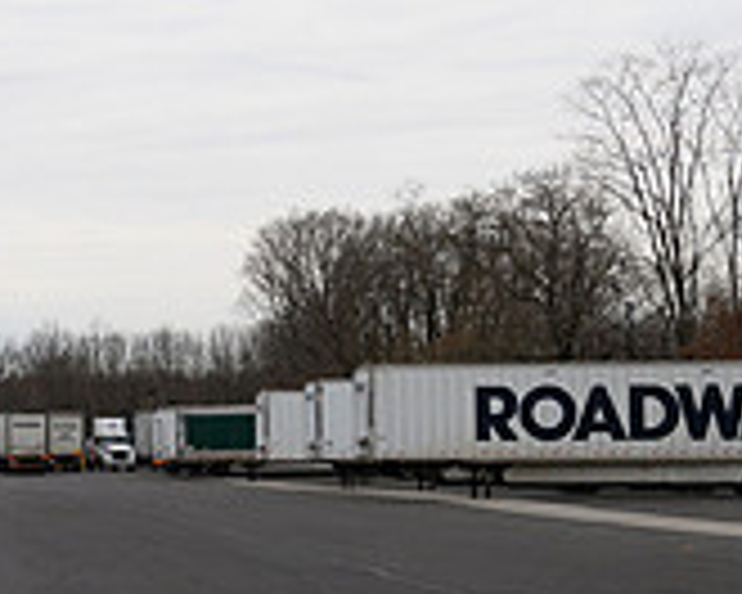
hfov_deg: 17.0
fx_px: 2240
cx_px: -378
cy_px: 333
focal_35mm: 102
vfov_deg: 15.1
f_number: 5.6
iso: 400
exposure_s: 1/250
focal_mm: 31
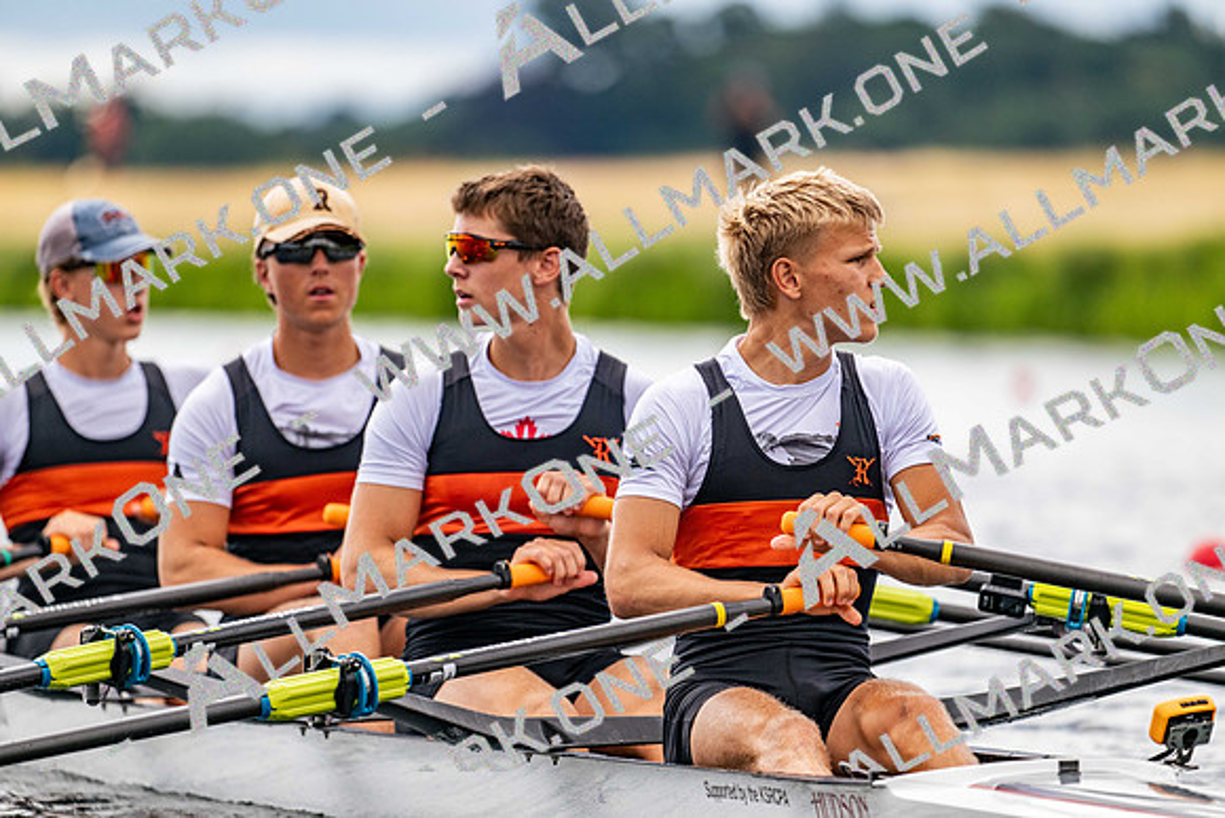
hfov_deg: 5.2
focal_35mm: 400
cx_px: 612
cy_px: 409
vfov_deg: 3.4
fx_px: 13614
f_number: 4.5
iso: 360
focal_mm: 400
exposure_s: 1/2500
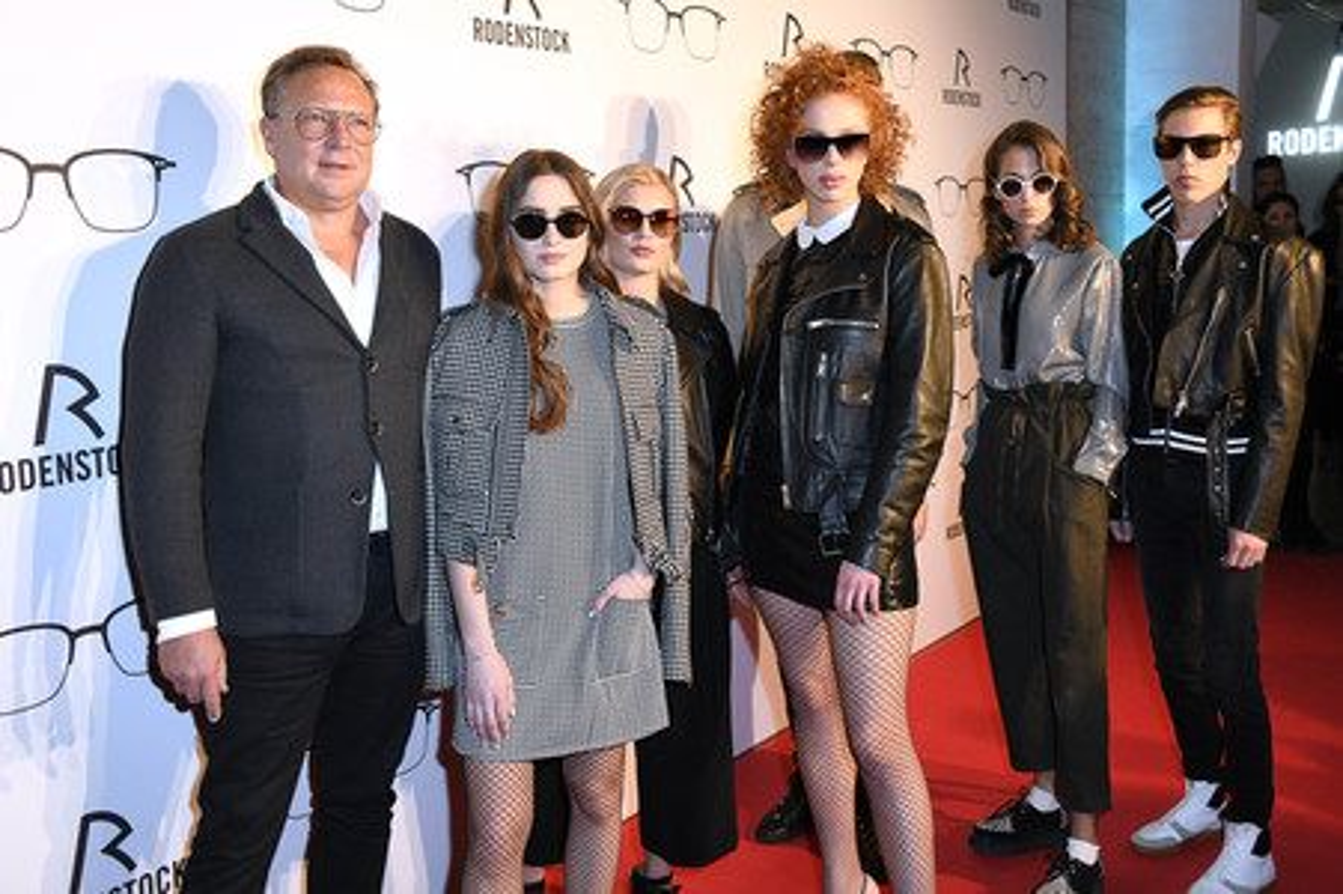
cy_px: 447
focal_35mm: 35
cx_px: 672
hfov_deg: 54.5
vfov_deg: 37.8
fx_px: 1305
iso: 1250
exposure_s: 1/125
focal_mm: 35
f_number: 6.3
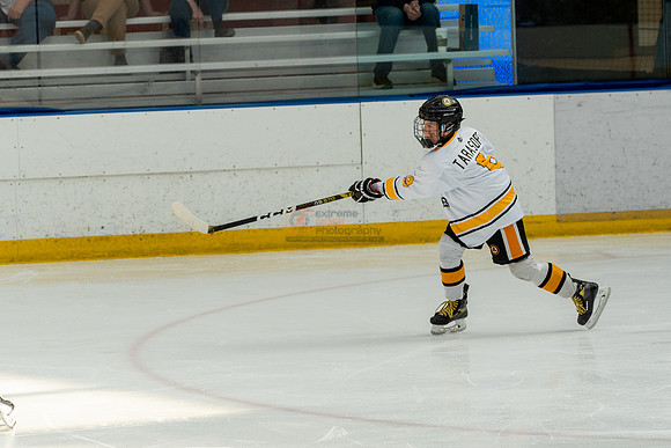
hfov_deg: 10.9
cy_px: 304
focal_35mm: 189
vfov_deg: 7.3
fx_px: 3529
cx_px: 354
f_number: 3.5
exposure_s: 1/1600
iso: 800
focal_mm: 92
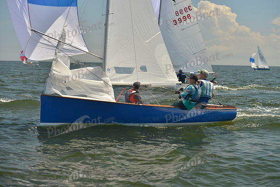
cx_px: 140
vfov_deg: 19.5
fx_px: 545
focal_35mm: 70
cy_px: 94
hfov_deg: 28.8
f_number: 5.6
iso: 200
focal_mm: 70
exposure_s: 1/800
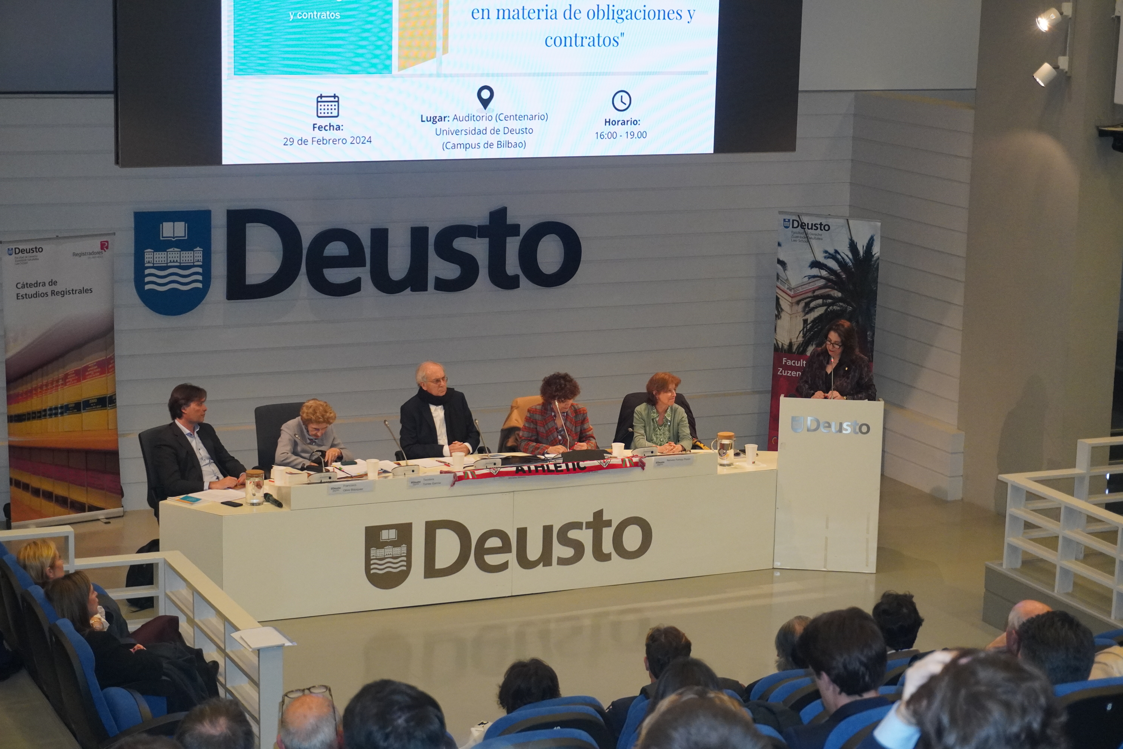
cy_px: 374
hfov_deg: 27.0
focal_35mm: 75
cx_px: 562
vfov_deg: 18.2
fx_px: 2339
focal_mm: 50
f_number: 5.6
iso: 3200
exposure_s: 1/160
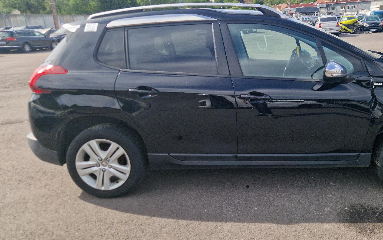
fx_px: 324
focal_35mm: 31
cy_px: 118
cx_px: 243
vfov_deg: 40.6
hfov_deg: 60.3
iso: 50
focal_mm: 5.4
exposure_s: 1/1000
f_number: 1.8
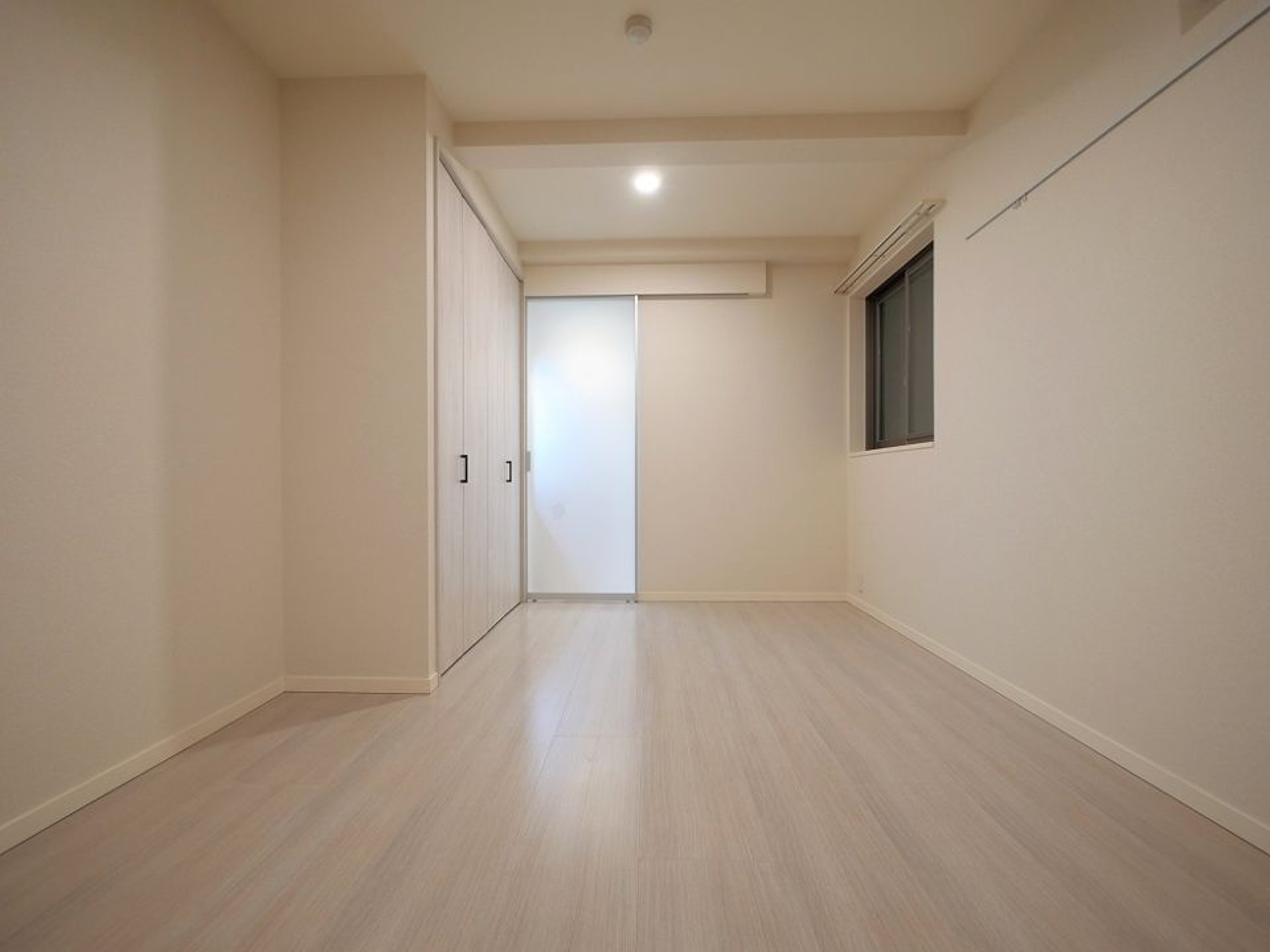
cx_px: 635
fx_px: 514
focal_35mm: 14
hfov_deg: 102.1
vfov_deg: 85.7
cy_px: 476
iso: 640
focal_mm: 7
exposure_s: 1/15
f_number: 4
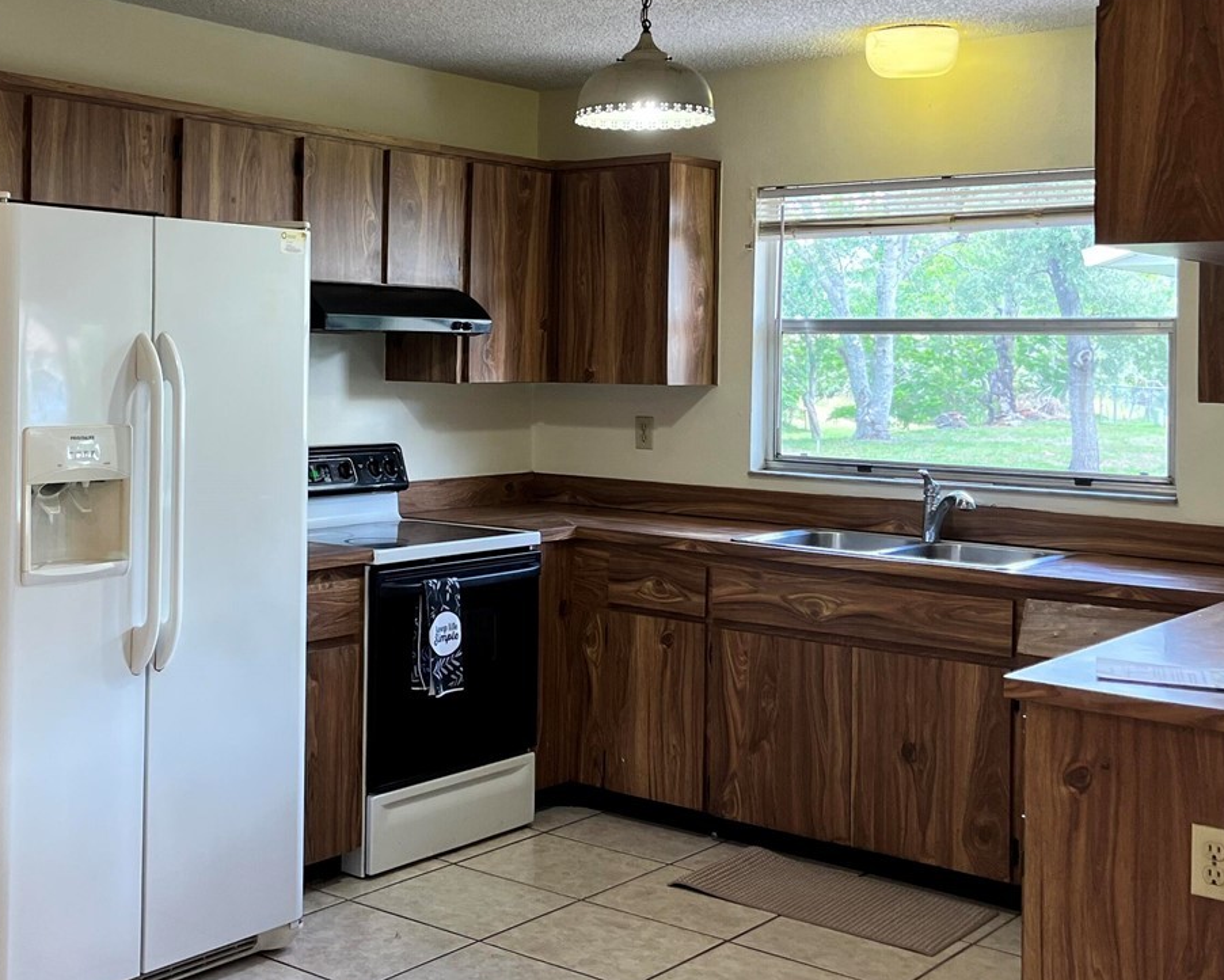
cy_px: 330
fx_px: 1631
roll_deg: -1.0
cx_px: 370
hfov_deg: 40.4
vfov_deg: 33.2
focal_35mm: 45
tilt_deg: +1.1
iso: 80
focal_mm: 5.1
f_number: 1.6
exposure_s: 1/60
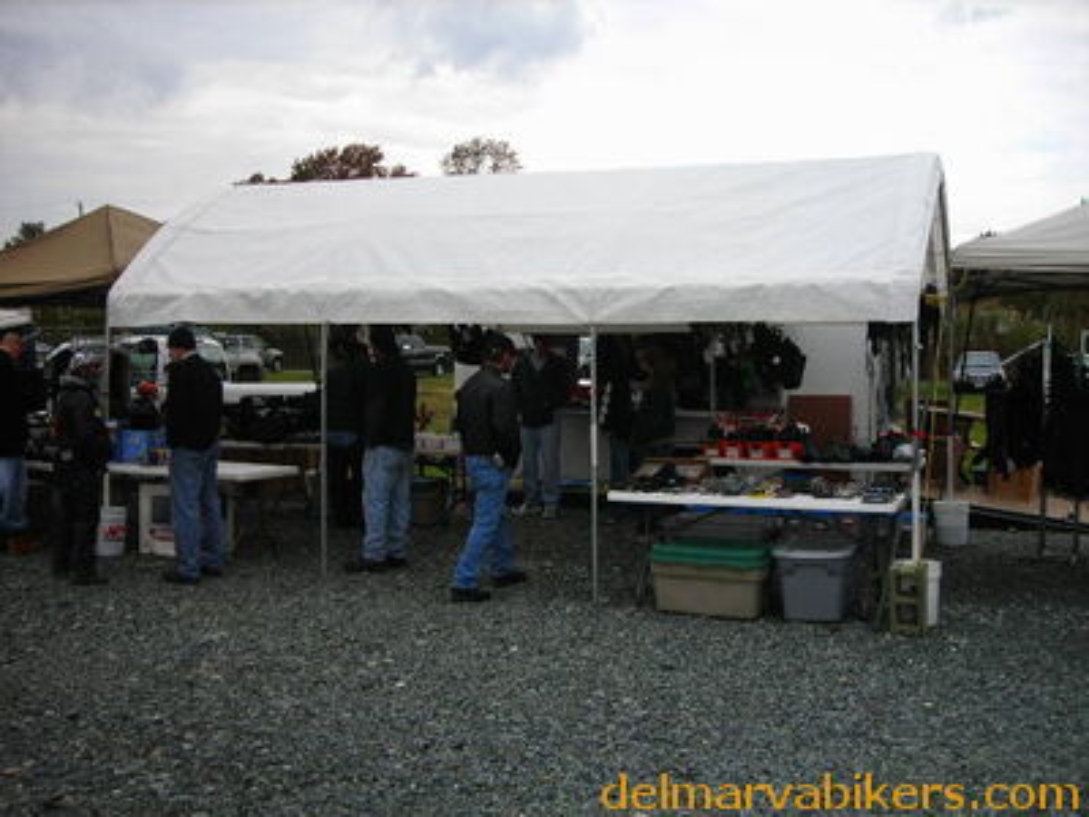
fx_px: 1195
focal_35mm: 38
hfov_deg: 49.0
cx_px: 544
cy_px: 408
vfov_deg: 37.7
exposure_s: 1/189
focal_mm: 6.3
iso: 50
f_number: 3.2
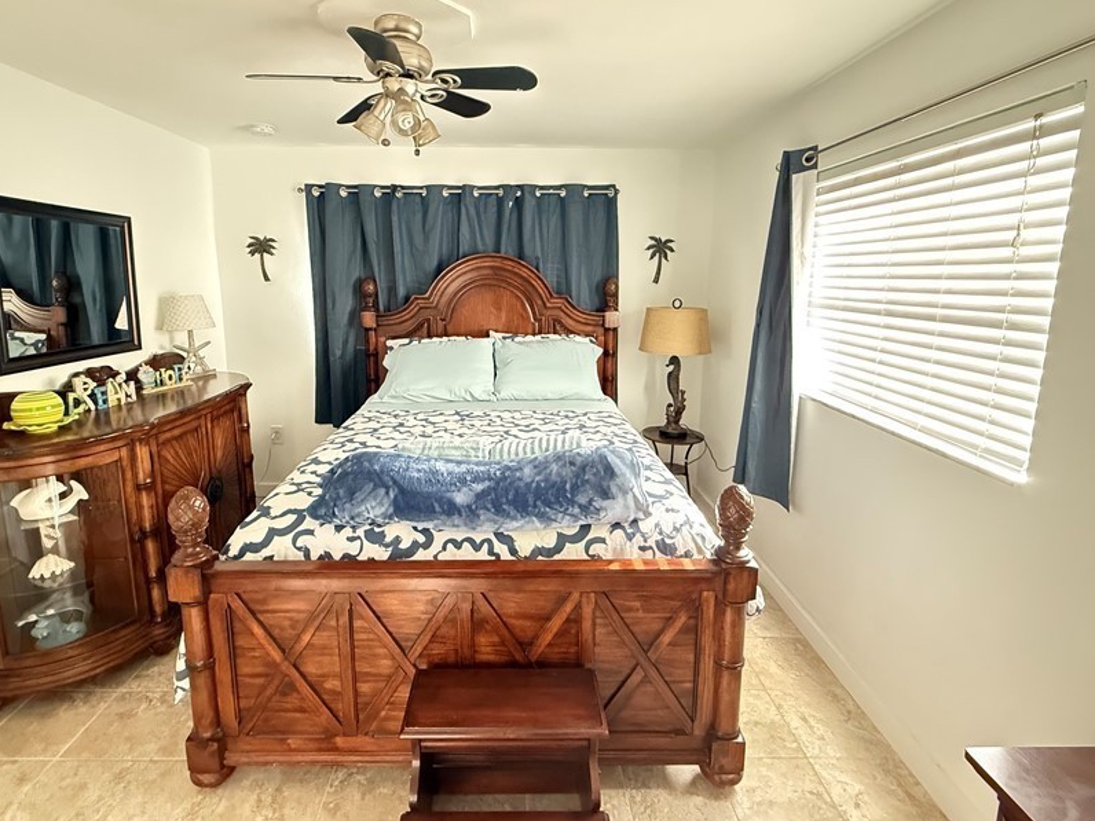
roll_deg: -0.6
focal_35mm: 18
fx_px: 569
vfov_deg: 71.4
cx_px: 513
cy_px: 366
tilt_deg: -9.2
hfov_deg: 87.6
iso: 1000
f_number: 2.2
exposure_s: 1/40
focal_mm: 2.22
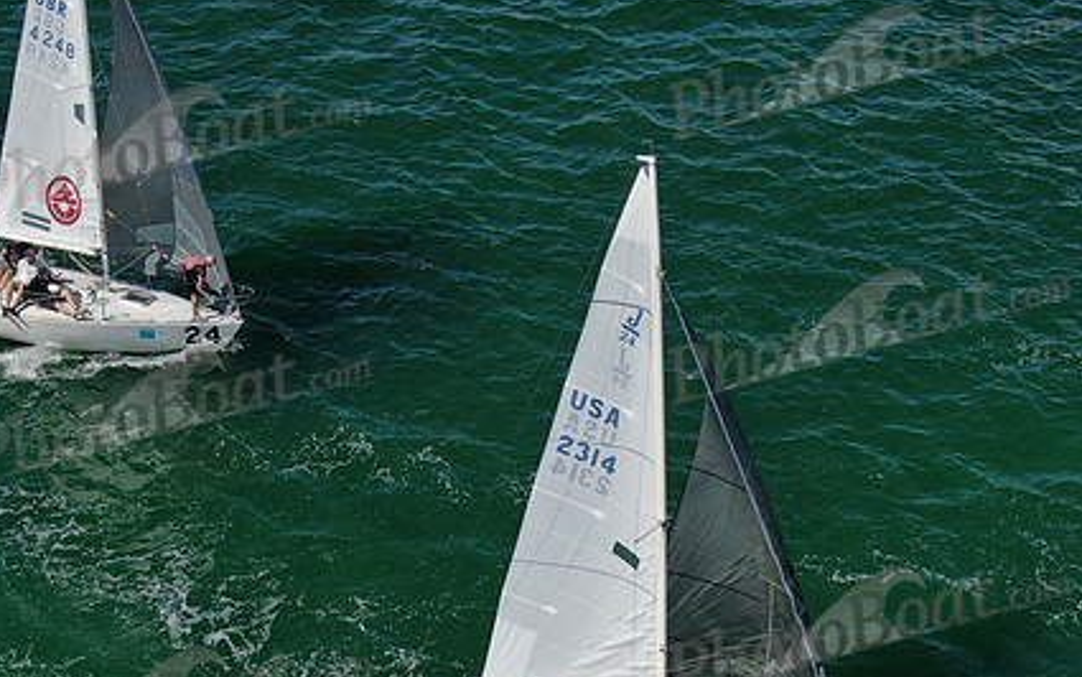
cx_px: 522
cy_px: 518
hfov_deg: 30.2
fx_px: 2006
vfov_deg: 19.0
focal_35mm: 68
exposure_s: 1/1250
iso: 100
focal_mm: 8.42
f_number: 3.8
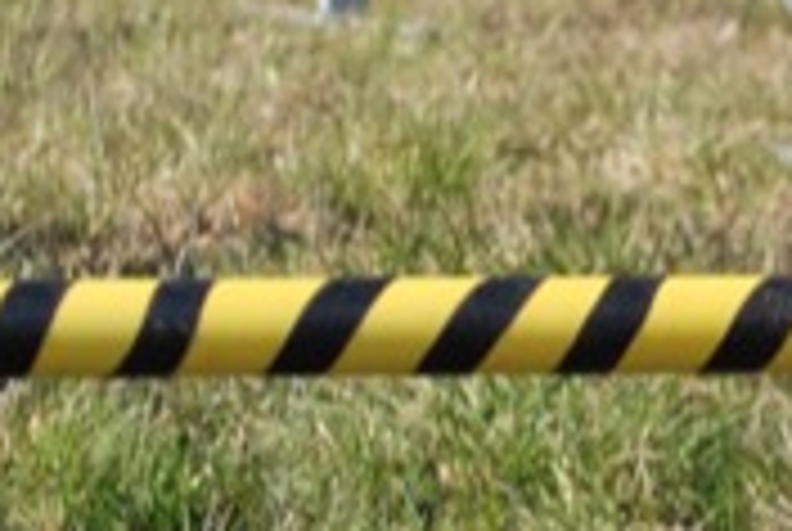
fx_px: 7140
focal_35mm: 324
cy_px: 407
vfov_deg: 4.3
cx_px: 1202
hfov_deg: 6.3
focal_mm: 38
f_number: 5.3
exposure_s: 1/500
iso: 160
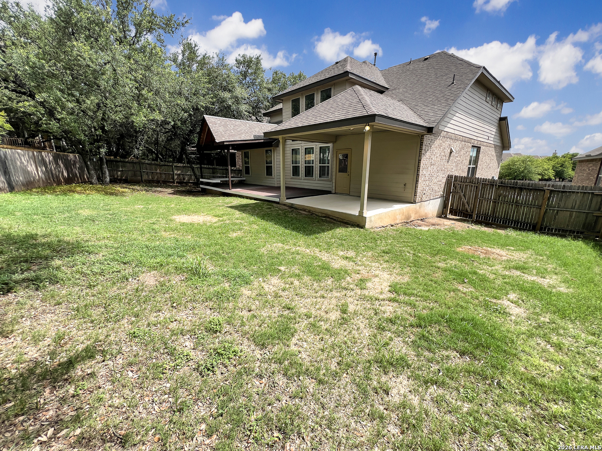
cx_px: 301
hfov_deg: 106.2
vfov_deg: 89.9
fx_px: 226
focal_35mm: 13
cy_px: 226
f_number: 1.8
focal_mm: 1.57
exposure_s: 1/1014
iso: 32
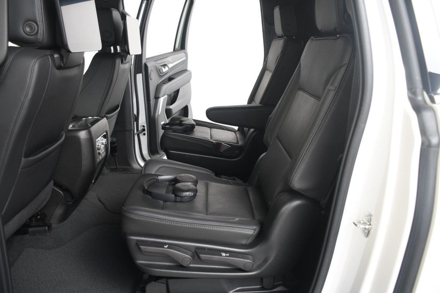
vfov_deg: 43.6
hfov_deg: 61.9
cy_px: 146
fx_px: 367
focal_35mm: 30
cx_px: 220
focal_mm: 20
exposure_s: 1/160
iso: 100
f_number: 3.5
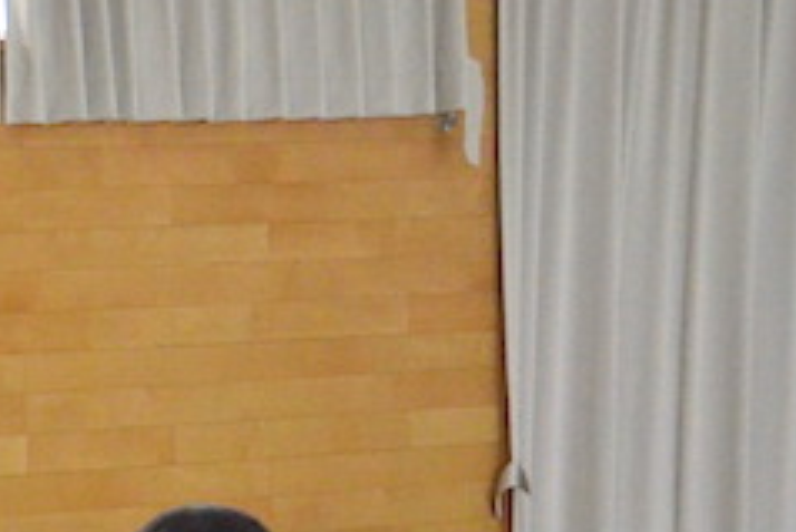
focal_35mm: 260
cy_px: 748
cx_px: -328
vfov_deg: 5.3
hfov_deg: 7.8
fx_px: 5743
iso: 3200
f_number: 5
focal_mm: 55
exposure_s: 1/1600
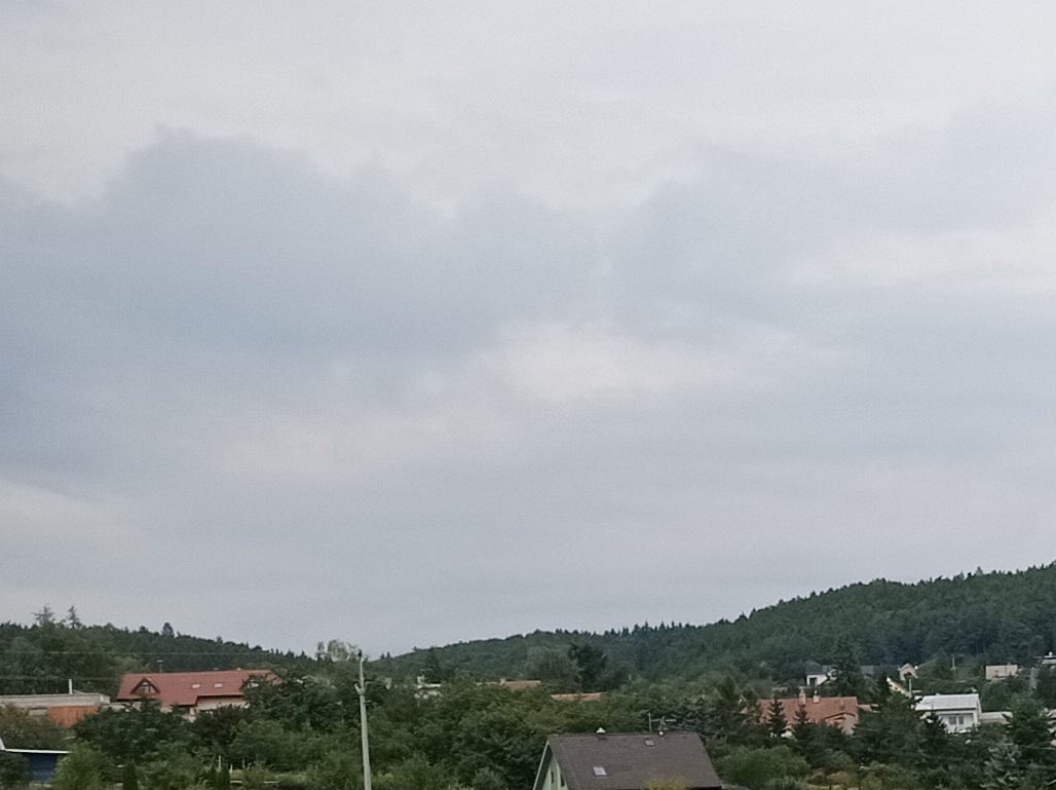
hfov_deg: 15.2
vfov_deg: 13.4
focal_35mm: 109
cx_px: 1982
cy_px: 761
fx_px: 3322
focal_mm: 4.74
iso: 101
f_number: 1.79
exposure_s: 1/4049
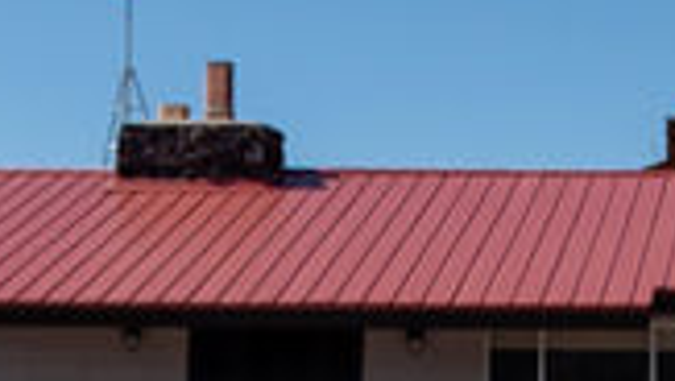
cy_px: 77
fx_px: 2472
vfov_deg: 8.8
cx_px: 638
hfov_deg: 15.3
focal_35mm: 138
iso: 100
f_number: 4
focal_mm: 14
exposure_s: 1/1600
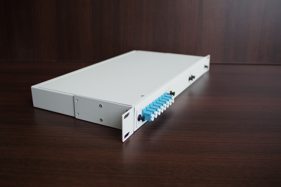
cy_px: 94
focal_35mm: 36
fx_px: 281
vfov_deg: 36.8
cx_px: 140
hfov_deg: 53.2
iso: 100
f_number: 4
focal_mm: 24
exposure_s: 1/40
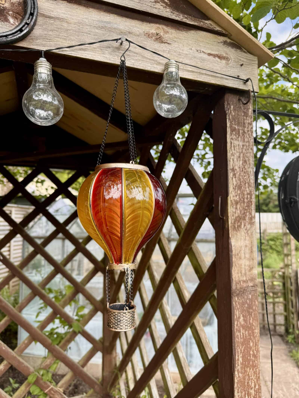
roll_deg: -0.3
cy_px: 199
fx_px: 276
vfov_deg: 71.6
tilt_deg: +3.9
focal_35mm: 24
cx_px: 150
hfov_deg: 56.8
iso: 80
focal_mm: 6.76
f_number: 1.78
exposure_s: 1/788
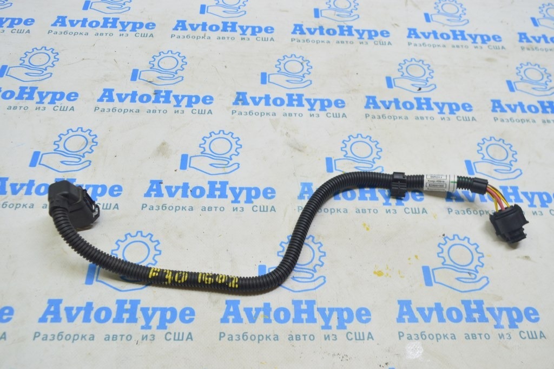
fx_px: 507
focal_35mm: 33
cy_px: 184
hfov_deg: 57.3
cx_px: 277
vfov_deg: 39.9
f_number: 5.6
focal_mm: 22
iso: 400
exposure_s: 1/20
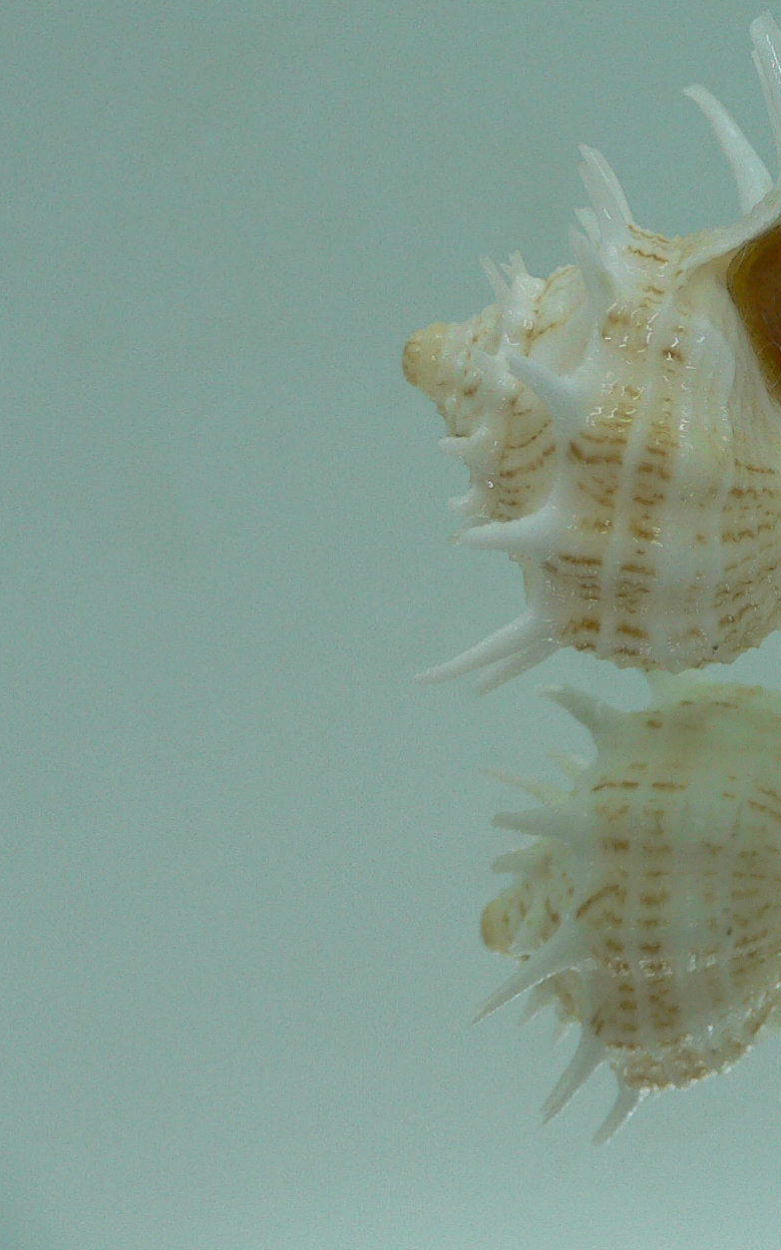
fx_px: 2044
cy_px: 507
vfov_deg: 33.9
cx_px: 880
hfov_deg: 20.5
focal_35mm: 60
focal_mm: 4.6
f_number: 2.8
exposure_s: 1/80
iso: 80
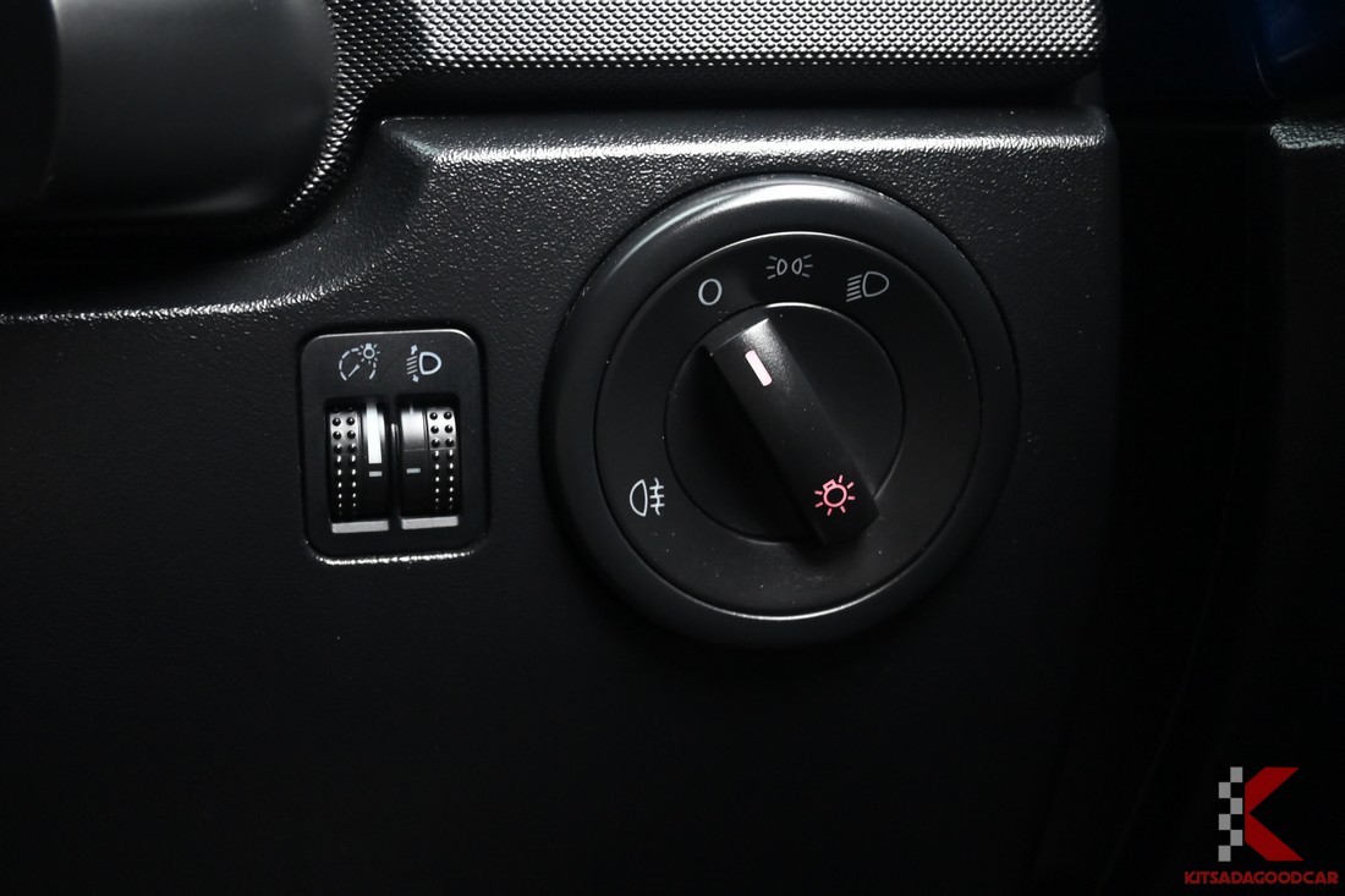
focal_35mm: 55
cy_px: 448
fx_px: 2054
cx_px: 672
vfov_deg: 24.6
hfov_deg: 36.3
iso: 1100
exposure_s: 1/45
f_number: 5.6
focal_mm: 37
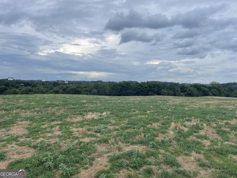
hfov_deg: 67.3
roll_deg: -0.1
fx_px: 178
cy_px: 89
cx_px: 118
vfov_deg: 53.1
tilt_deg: -1.1
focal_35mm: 26
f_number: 1.6
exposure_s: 1/2506
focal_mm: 4.2
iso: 32
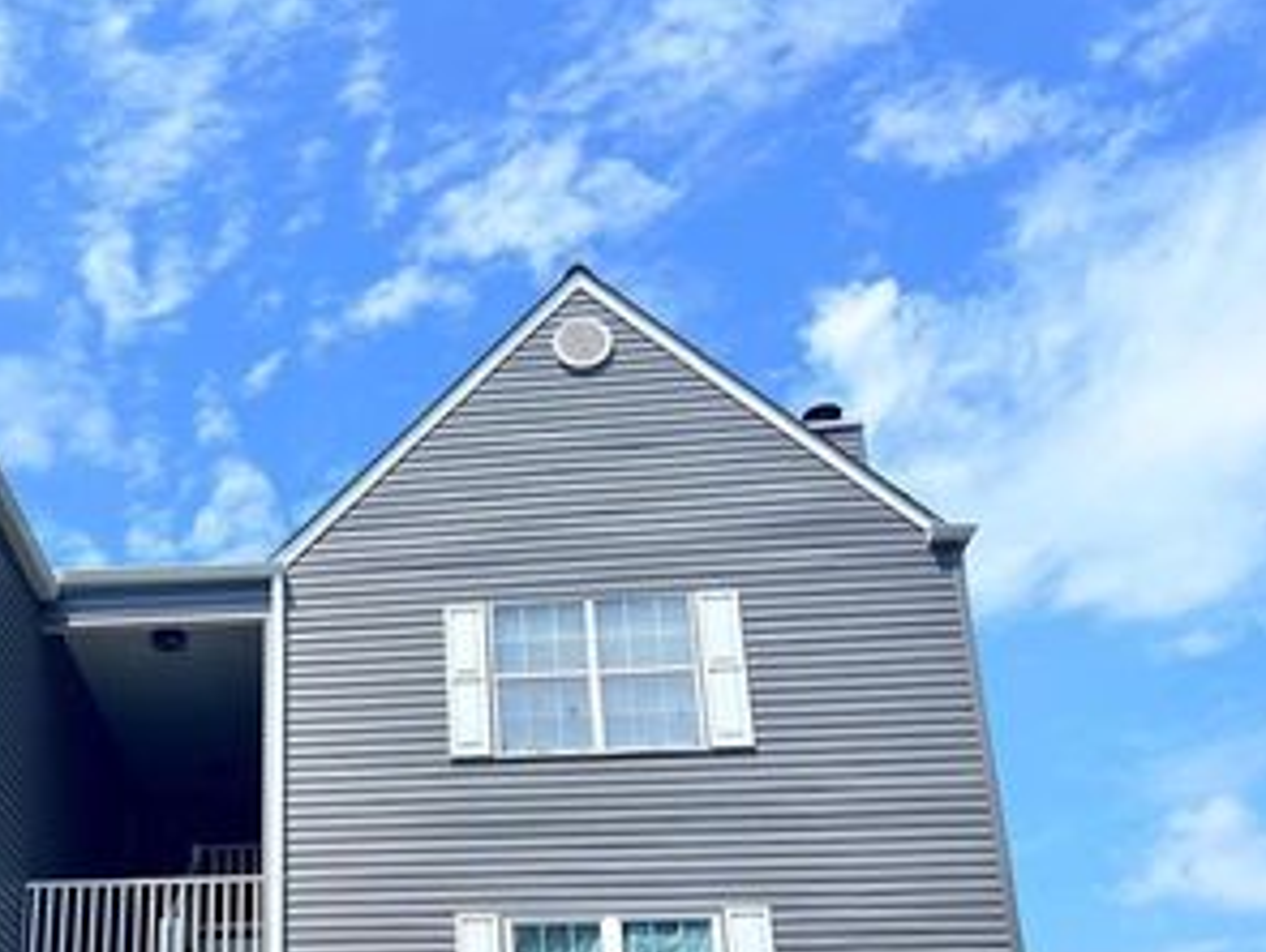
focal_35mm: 44
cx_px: 236
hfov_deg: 40.9
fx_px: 1611
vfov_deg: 32.1
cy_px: 761
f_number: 1.5
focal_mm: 5.7
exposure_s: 1/5882
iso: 50
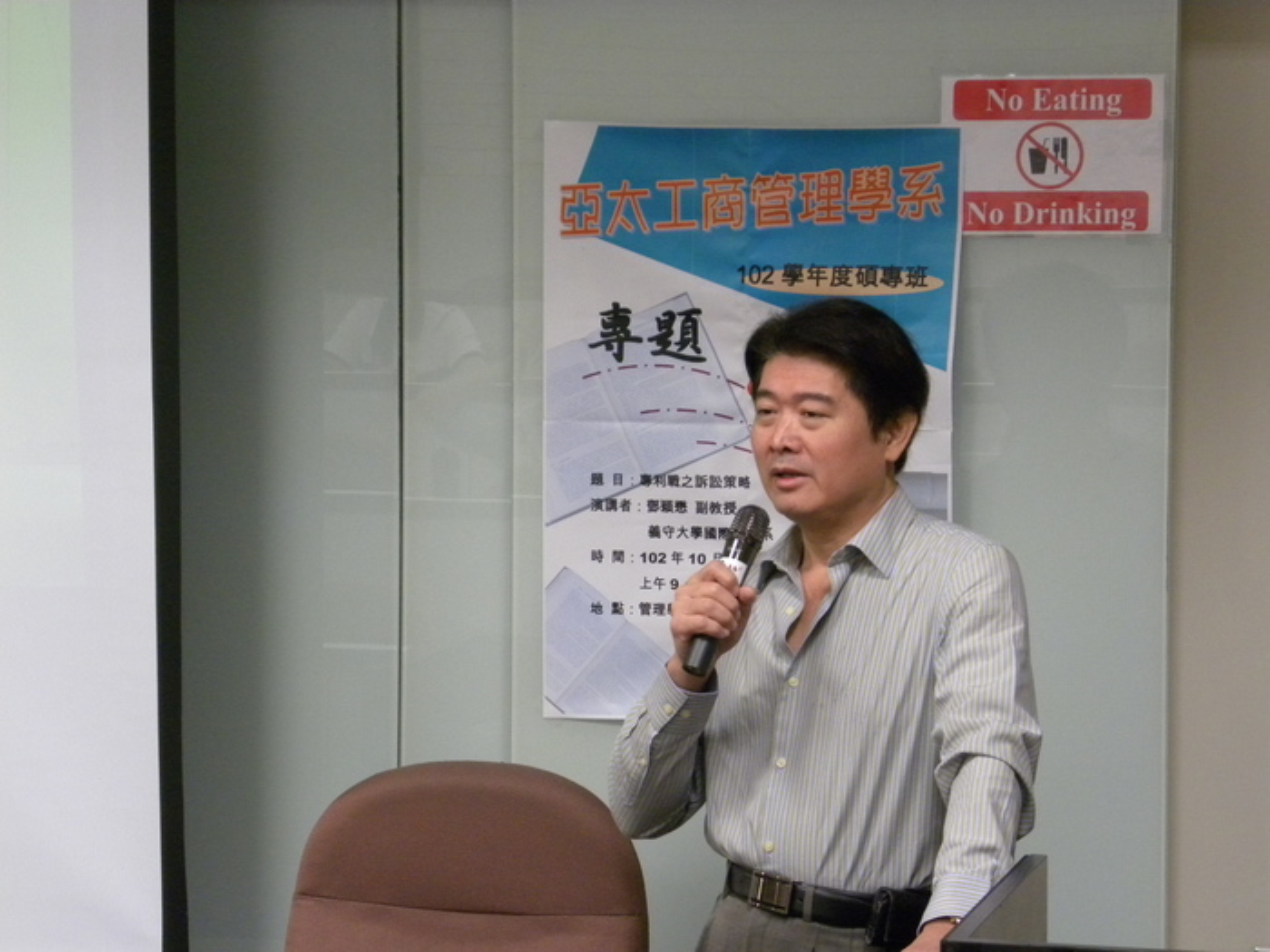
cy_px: 476
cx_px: 635
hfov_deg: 15.3
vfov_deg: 11.5
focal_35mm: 129
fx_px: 4733
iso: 400
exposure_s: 1/22.8
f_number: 4.5
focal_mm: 23
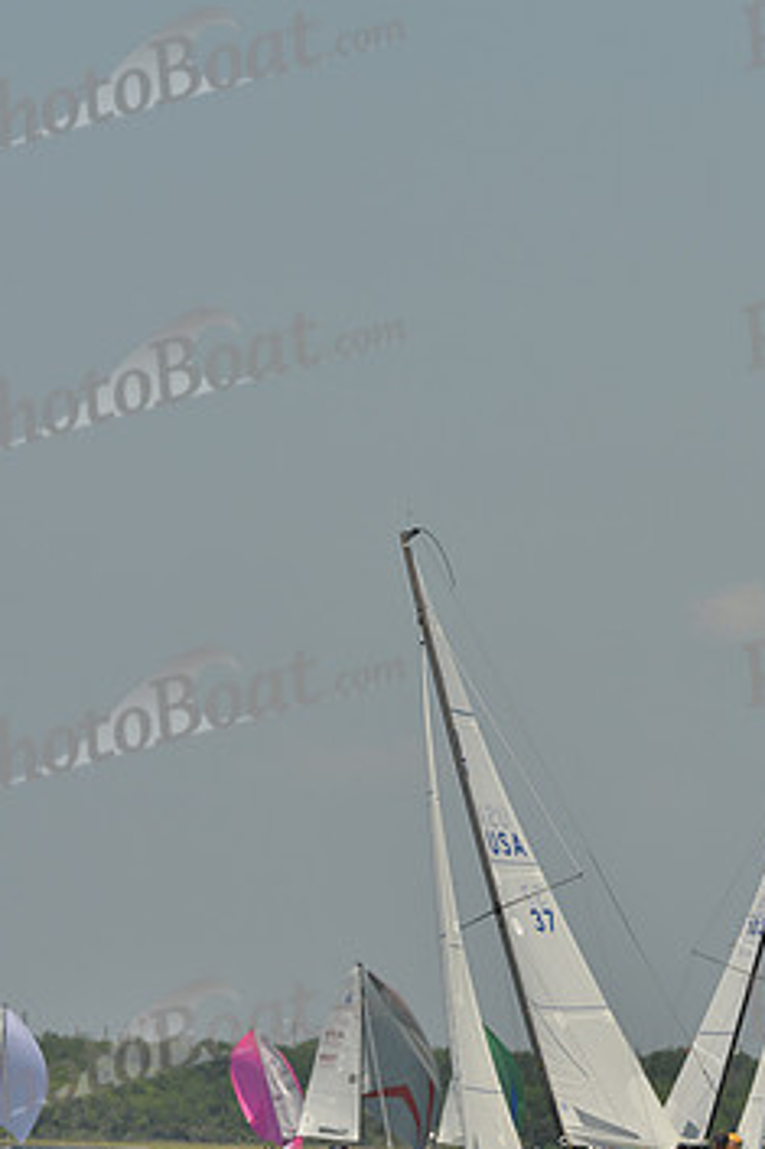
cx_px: 575
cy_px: 501
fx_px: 16271
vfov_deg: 4.0
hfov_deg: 2.7
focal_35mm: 510
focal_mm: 310
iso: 280
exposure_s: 1/1600
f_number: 9
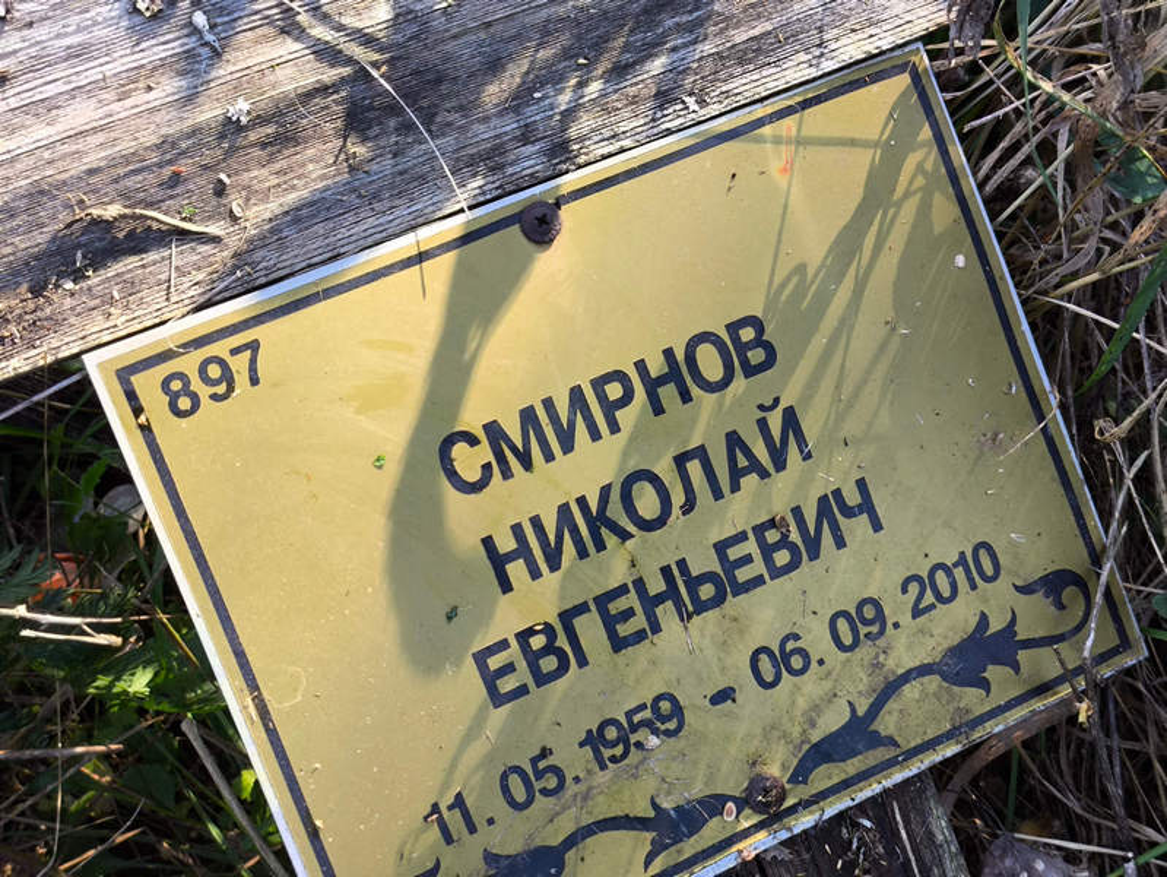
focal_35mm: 50
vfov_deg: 29.1
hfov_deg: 38.2
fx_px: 1686
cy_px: 438
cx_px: 584
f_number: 1.7
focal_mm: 4.71
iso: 64
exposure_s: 1/100
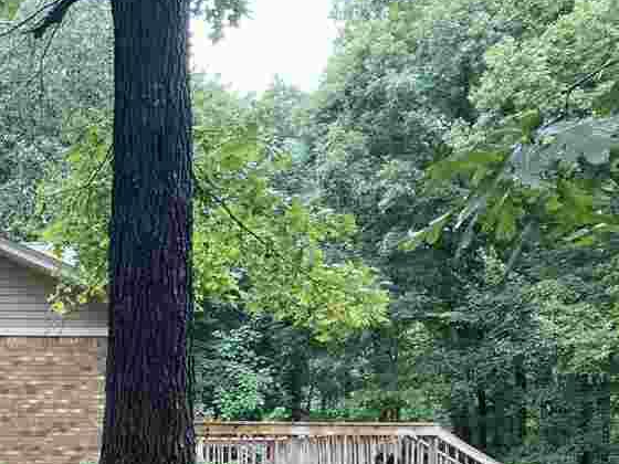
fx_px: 1144
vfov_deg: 22.0
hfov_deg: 27.9
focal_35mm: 64
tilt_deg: +0.6
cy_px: 479
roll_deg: -0.2
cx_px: -44
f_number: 1.8
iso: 40
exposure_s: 1/121
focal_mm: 3.99
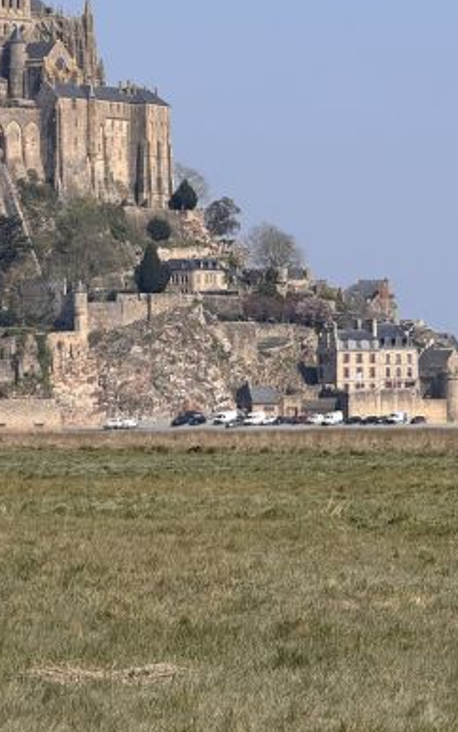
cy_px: 241
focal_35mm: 230
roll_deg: +0.3
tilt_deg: +2.9
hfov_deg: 5.7
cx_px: 19
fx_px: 4592
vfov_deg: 9.1
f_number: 2.8
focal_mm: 15.66
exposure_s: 1/2146
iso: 50
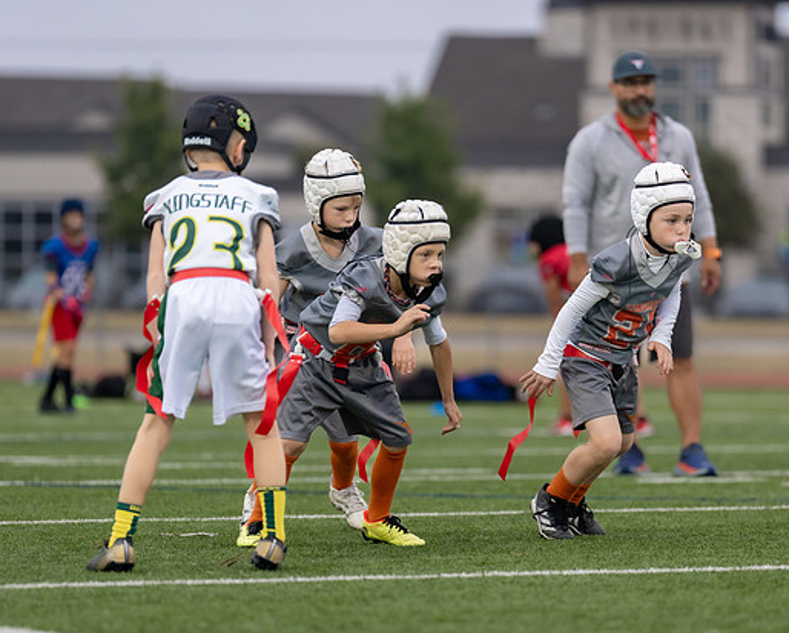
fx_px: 7782
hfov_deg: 5.8
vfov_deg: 4.7
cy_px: 384
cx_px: 460
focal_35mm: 333
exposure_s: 1/1000
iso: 500
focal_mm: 200
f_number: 2.8
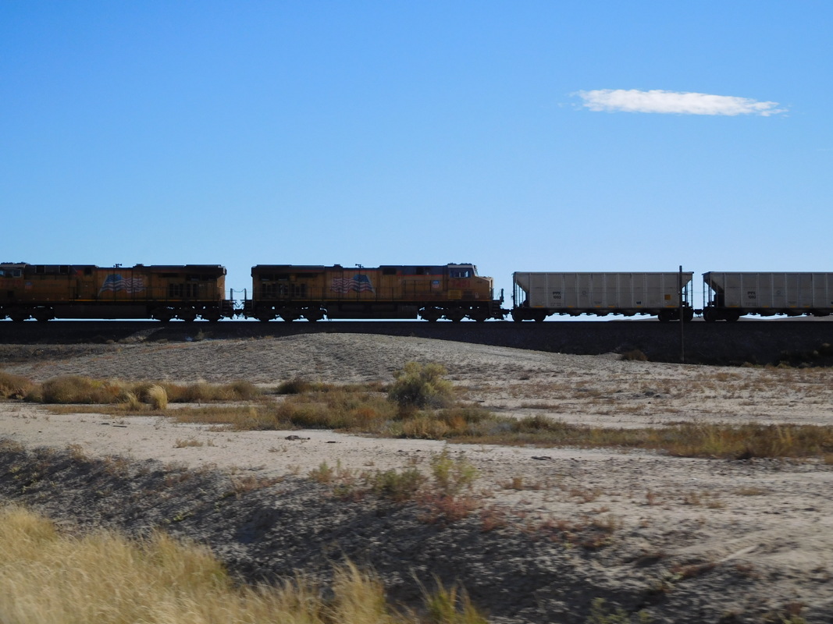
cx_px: 416
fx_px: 1492
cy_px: 312
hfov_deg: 31.2
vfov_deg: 23.6
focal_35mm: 62
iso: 125
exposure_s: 1/400
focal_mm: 11.1
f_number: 8.8
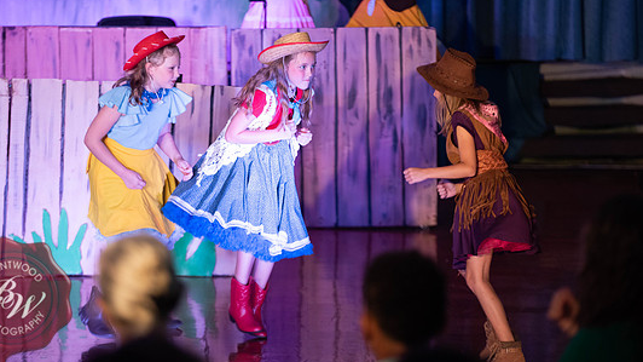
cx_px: 295
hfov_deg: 13.4
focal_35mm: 160
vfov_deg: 7.6
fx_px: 2727
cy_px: 148
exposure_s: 1/160
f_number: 2.8
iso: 1100
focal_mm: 140
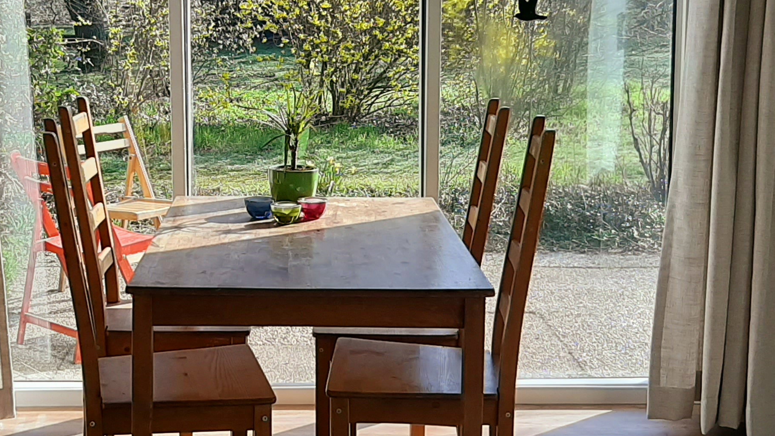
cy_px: 165
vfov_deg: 19.1
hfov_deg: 33.0
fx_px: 1295
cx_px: 245
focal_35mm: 63
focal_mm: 3.93
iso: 40
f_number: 1.7
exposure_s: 1/573
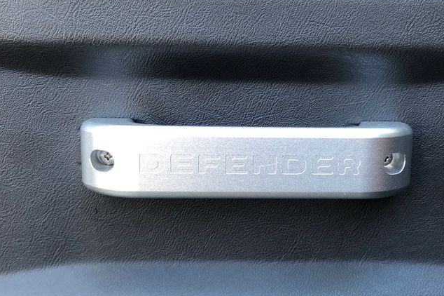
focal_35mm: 49
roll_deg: +5.4
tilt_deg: -13.1
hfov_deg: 40.2
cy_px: 185
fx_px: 604
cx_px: 258
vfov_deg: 27.4
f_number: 1.8
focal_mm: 3.99
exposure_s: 1/30
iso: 32
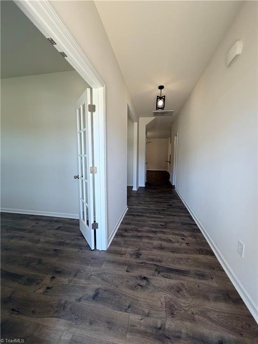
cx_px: 129
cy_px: 172
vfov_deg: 102.1
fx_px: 139
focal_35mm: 14
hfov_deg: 85.7
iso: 100
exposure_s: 1/120
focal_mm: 2.22
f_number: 2.2
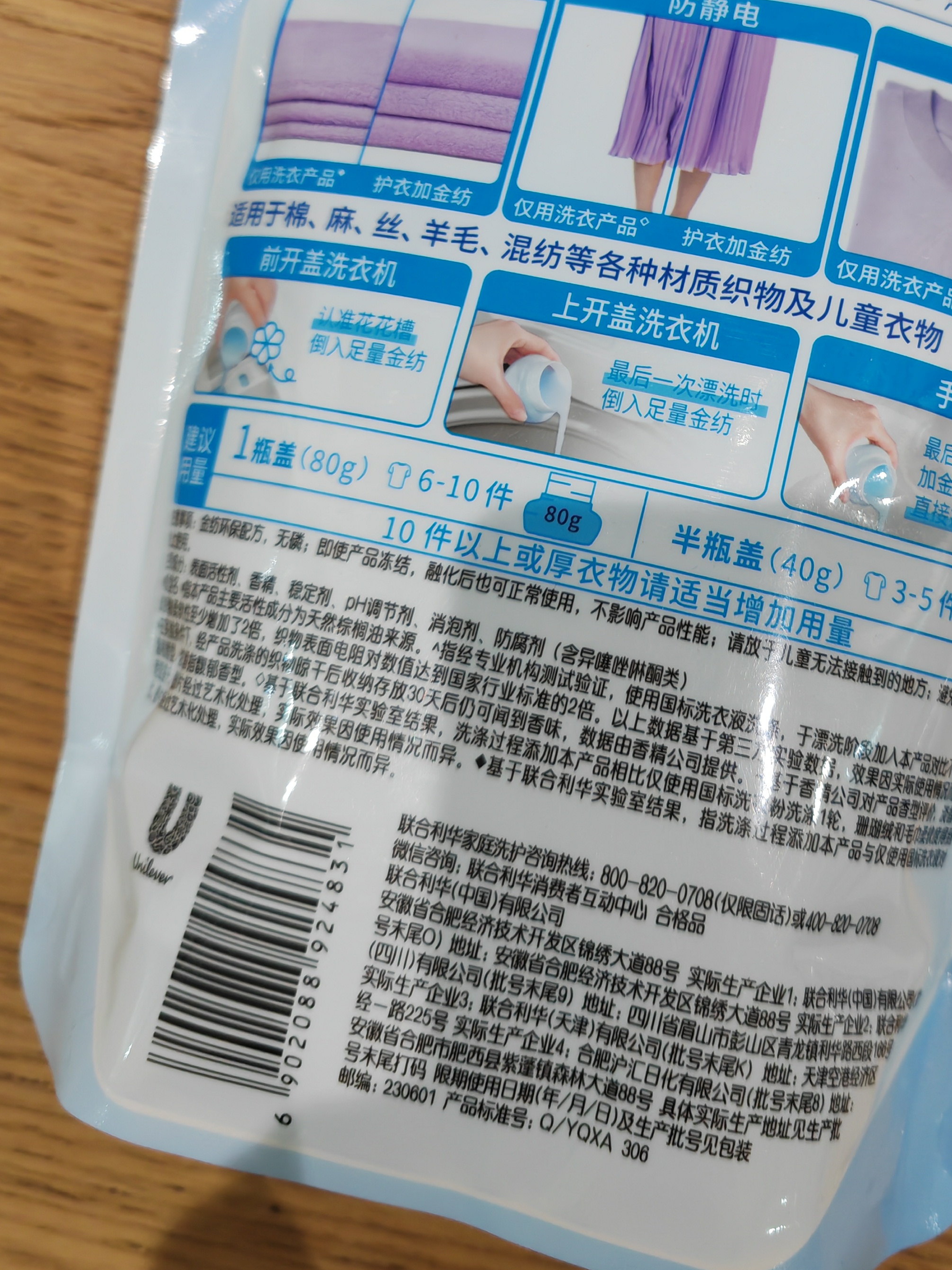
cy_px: 346
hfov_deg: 34.6
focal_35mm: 41
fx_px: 1503
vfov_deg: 44.5
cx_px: 669
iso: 1250
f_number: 1.9
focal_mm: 6.12
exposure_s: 1/100
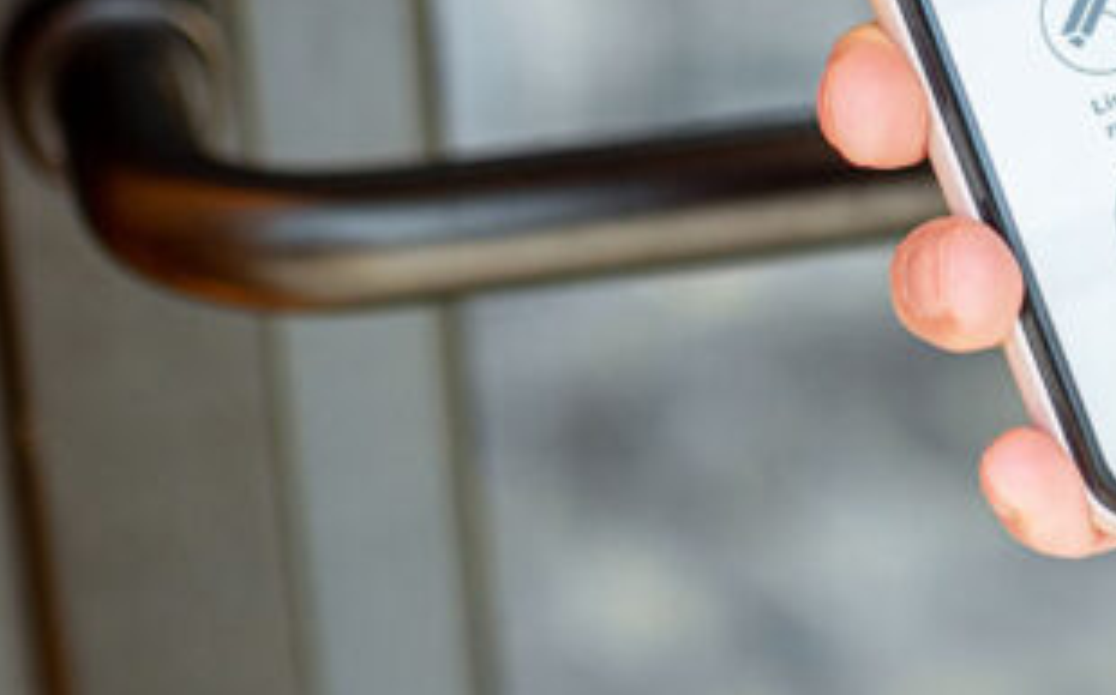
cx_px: 1109
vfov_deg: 10.8
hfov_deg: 17.3
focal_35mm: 118
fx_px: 3585
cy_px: -167
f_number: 2.2
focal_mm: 35
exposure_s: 1/1000
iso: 200
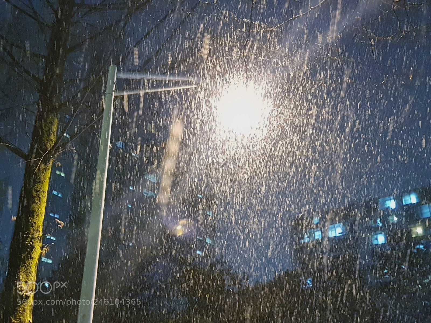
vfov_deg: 53.1
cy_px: 162
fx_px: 324
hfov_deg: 67.3
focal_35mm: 26
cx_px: 216
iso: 800
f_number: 1.7
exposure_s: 1/30
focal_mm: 4.2
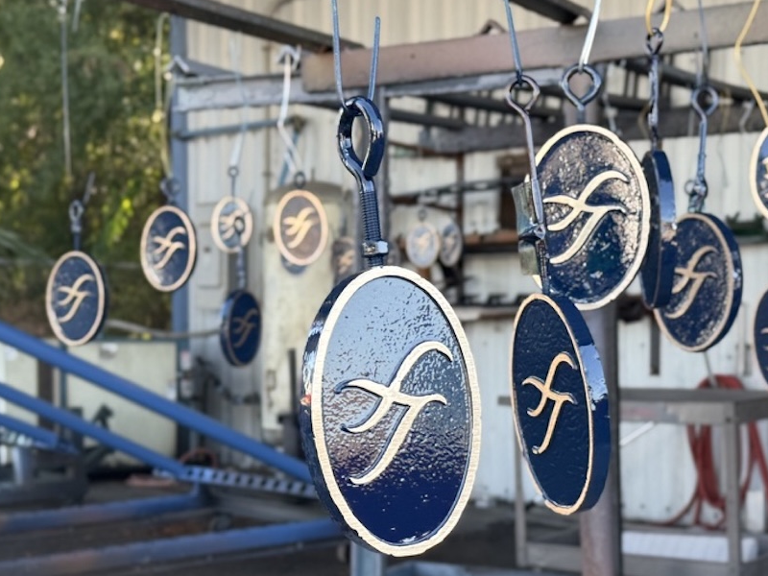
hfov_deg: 27.0
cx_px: 381
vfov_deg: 20.4
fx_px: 1597
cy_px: 363
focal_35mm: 72
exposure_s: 1/322
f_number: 1.78
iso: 80
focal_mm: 6.76
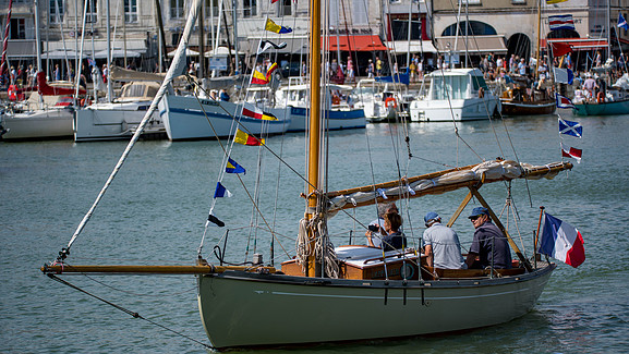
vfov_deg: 7.7
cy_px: 191
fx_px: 2636
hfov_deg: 13.6
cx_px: 315
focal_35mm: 158
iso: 64
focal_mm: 150
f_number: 5
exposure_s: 1/800
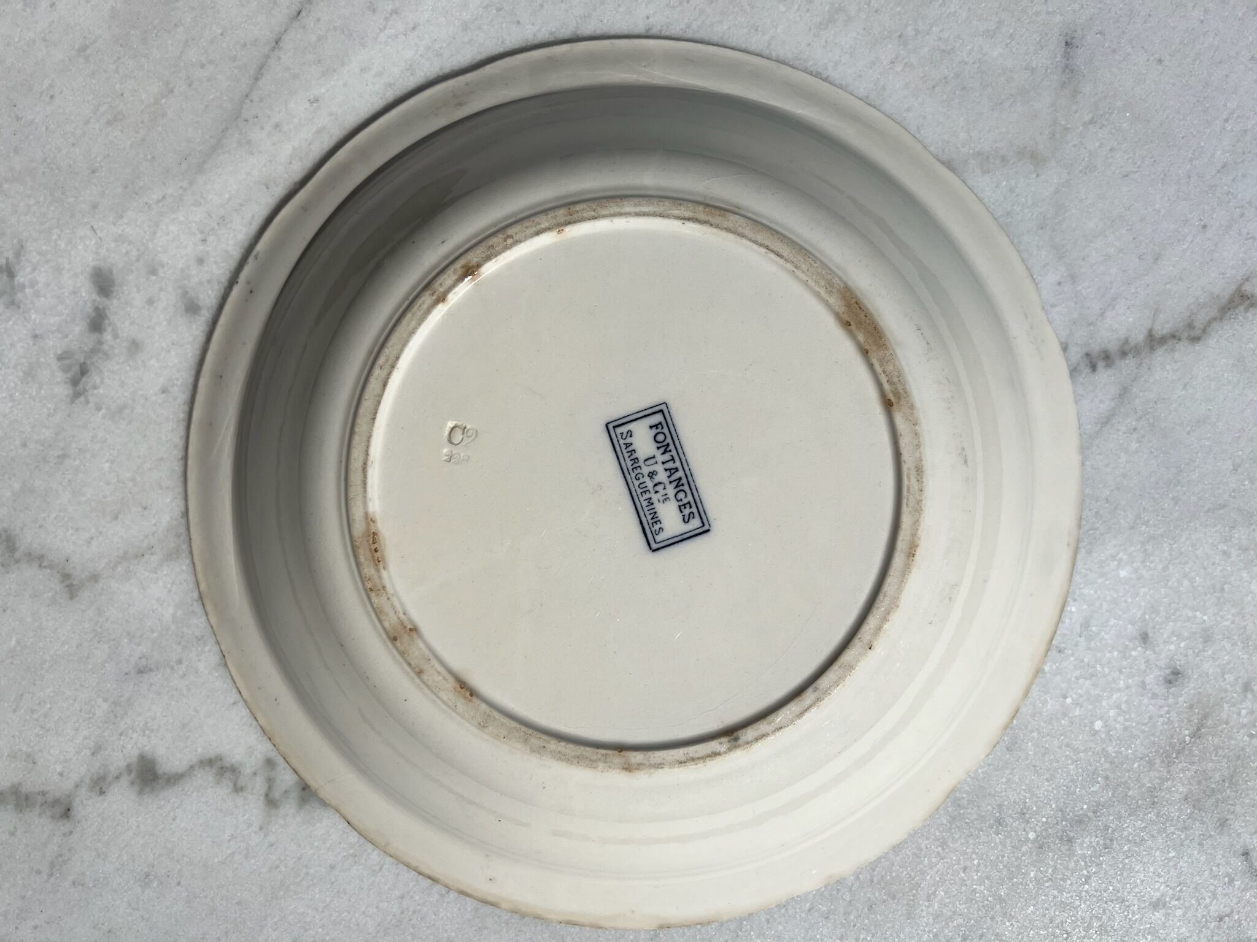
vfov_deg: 53.1
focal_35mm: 26
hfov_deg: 67.3
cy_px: 471
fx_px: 944
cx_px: 628
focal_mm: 5.7
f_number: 1.5
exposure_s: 1/19231
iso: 32
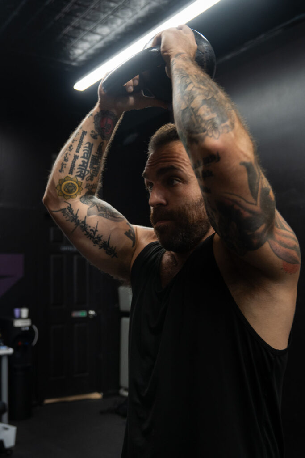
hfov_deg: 34.6
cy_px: 228
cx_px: 112
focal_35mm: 38
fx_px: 487
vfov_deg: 50.3
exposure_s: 1/125
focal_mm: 25
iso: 1000
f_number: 2.8
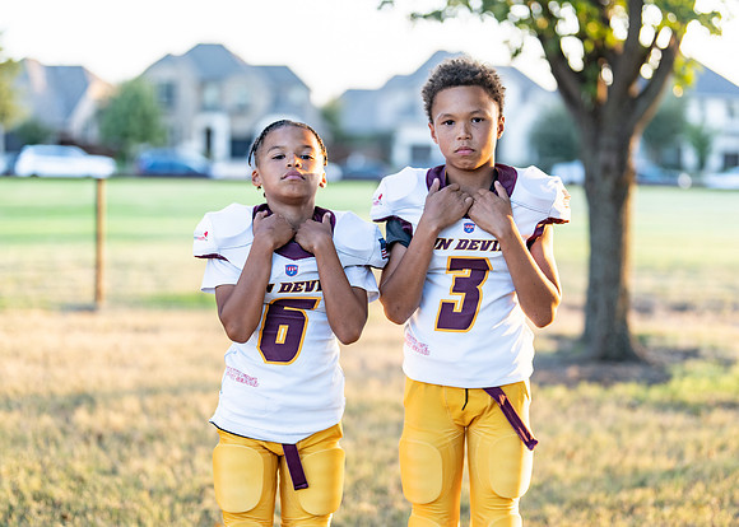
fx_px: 1240
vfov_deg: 24.0
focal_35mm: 59
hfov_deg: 33.2
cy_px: 256
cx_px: 399
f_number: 1.2
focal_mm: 50
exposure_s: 1/500
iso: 100
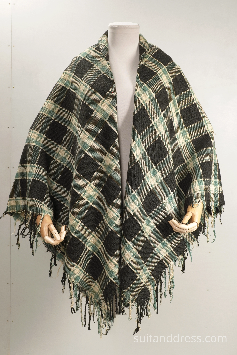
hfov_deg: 28.1
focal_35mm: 48
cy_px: 178
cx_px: 118
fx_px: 474
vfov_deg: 41.1
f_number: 7.1
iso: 320
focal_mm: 32
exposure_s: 1/25
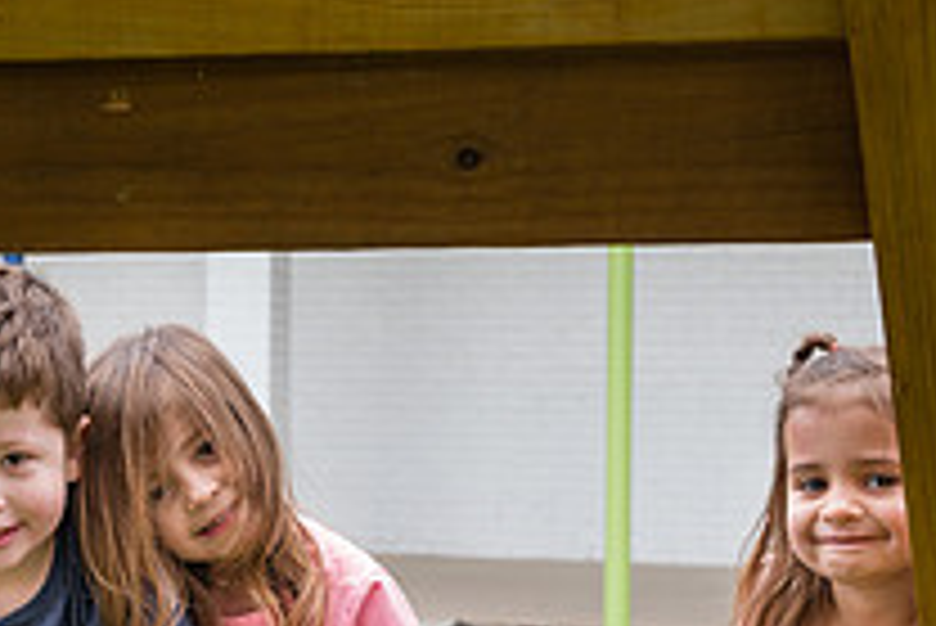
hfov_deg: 23.8
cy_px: 500
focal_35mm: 85
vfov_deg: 16.0
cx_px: 306
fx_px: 2211
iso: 50
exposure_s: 1/80
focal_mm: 30.5
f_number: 4.5
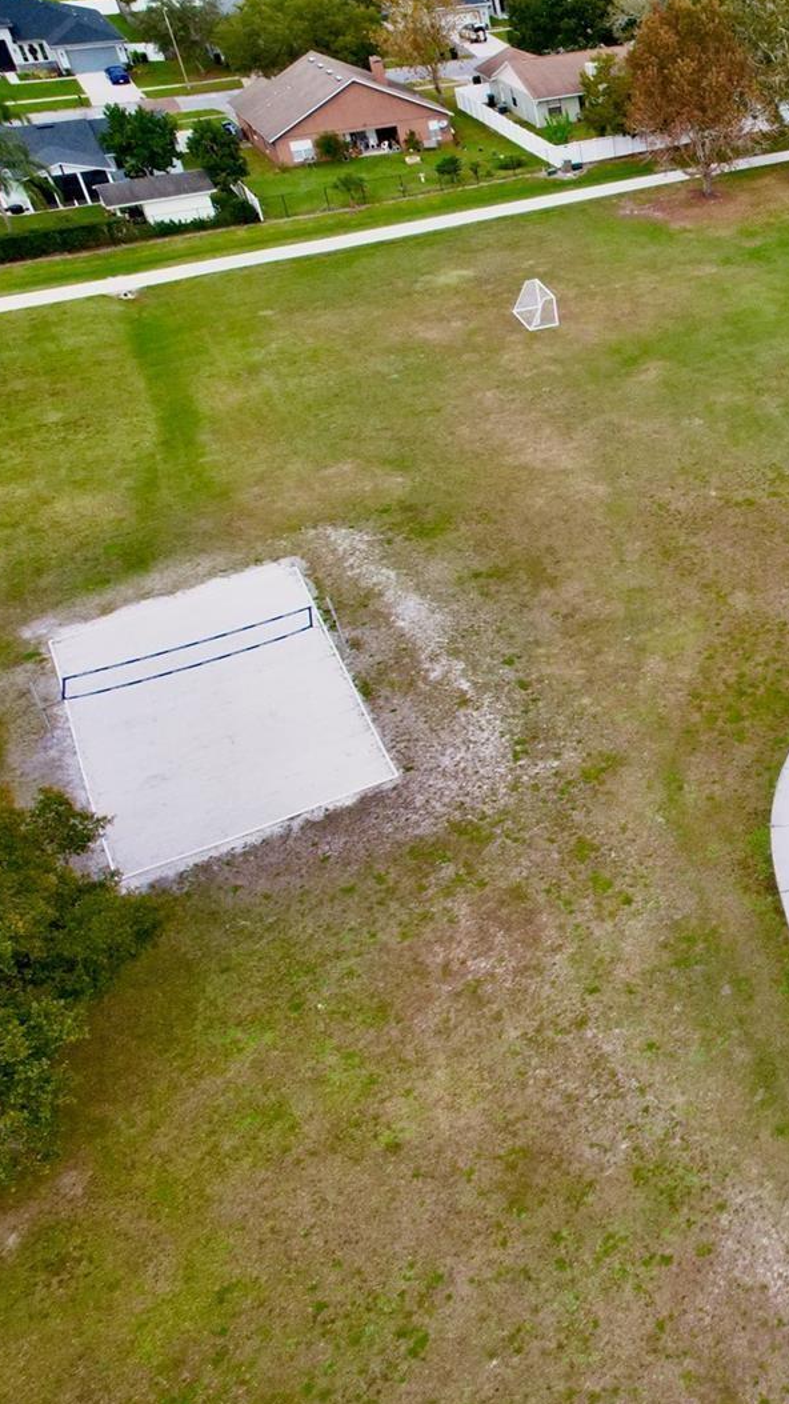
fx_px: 1302
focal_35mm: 35
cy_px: 701
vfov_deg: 56.6
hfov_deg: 29.1
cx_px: 946
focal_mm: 8.38
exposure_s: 1/2000
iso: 400
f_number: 2.8
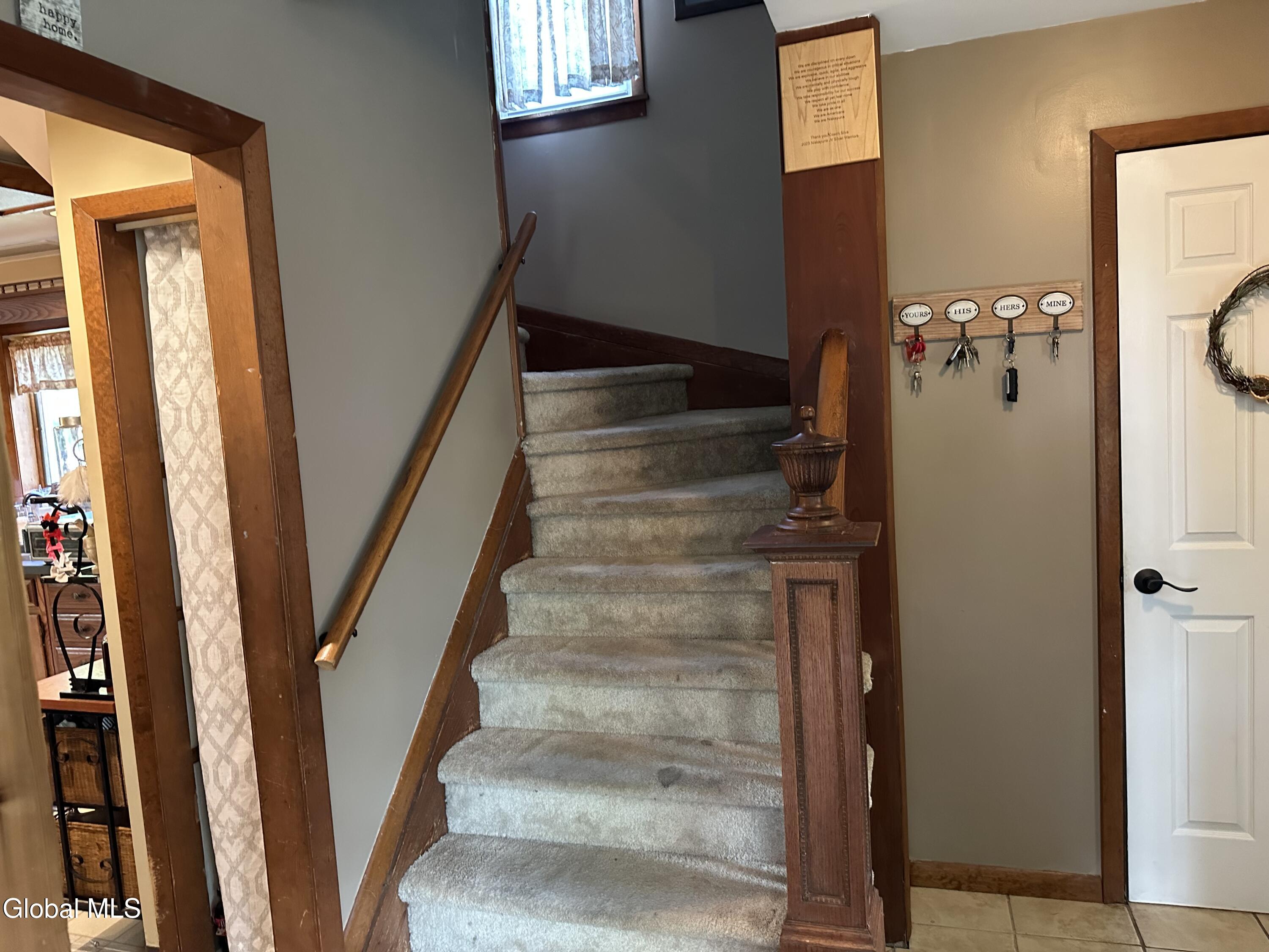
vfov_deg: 56.8
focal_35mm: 24
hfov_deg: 71.6
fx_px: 880
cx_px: 634
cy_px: 476
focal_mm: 6.86
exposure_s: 1/60
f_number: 1.78
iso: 800
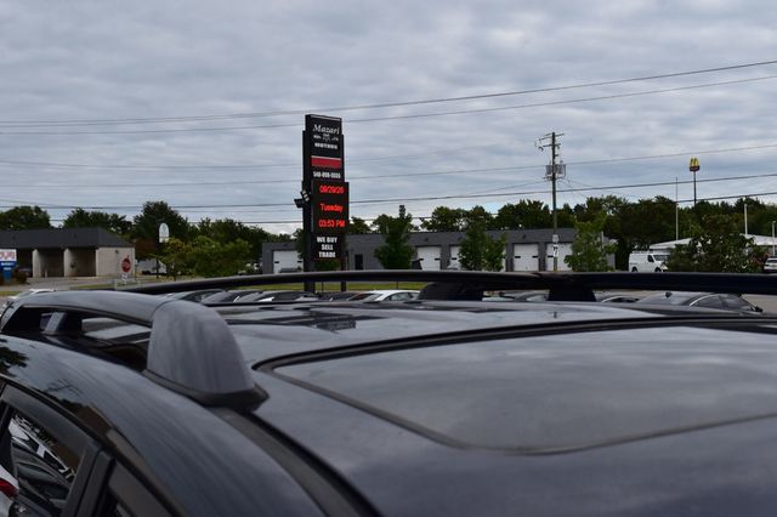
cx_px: 388
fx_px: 1100
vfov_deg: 26.5
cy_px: 258
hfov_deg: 38.9
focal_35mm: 51
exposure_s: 1/500
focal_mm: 34
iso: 360
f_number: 11
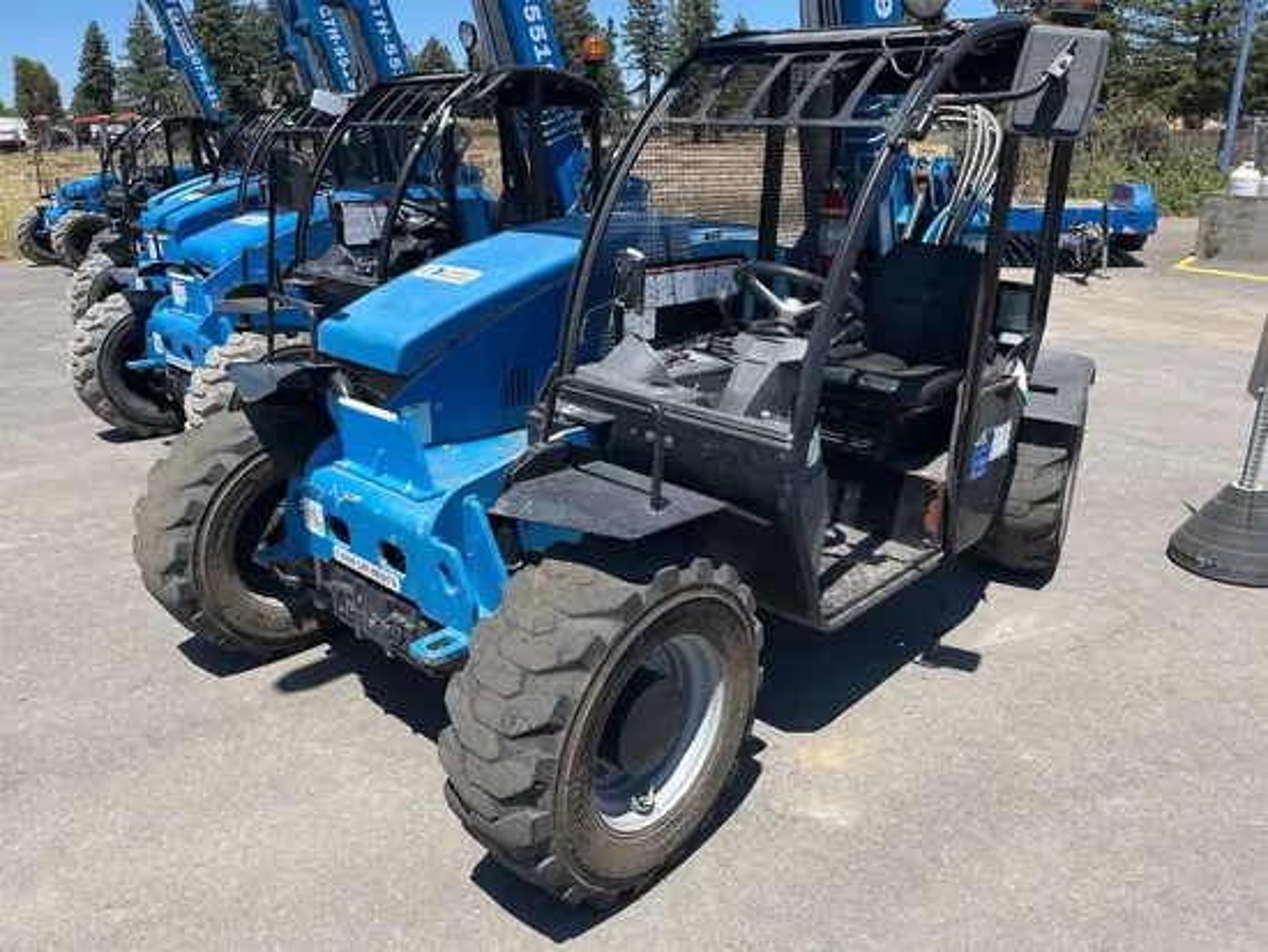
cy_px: 476
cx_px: 634
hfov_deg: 67.3
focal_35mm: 26
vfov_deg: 53.1
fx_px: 953
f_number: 1.6
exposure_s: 1/2062
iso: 50
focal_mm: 5.1
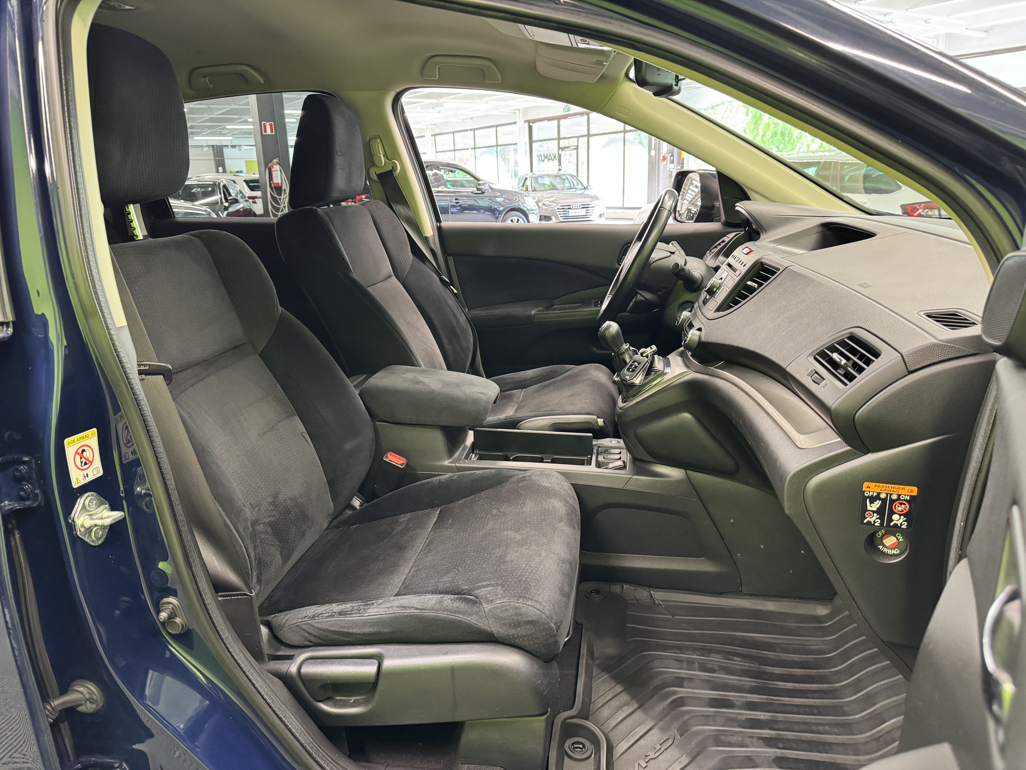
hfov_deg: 71.6
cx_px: 513
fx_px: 711
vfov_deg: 56.8
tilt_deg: -15.6
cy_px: 385
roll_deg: +2.5
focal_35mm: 24
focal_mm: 6.76
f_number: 1.78
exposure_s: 1/50
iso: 500
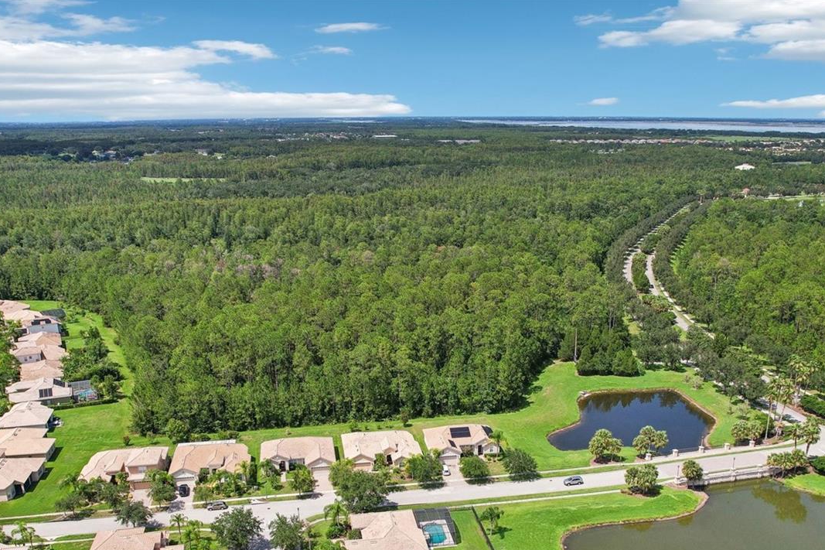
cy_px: 411
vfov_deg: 38.9
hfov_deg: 57.2
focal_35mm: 33
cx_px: 438
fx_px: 756
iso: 140
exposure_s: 1/3000
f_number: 2.8
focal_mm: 8.4
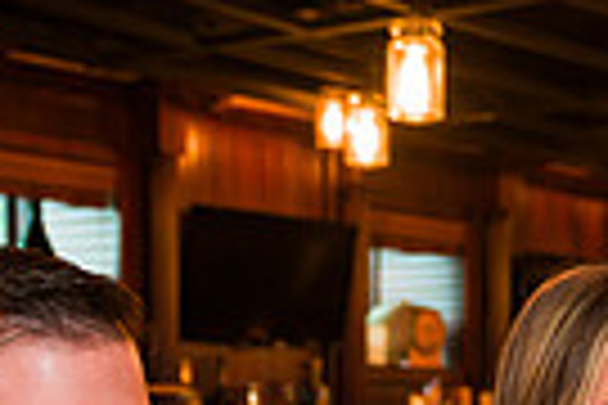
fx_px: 1756
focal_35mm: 104
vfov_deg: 12.4
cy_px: 639
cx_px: 627
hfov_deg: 19.0
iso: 1600
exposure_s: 1/200
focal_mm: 24
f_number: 3.2
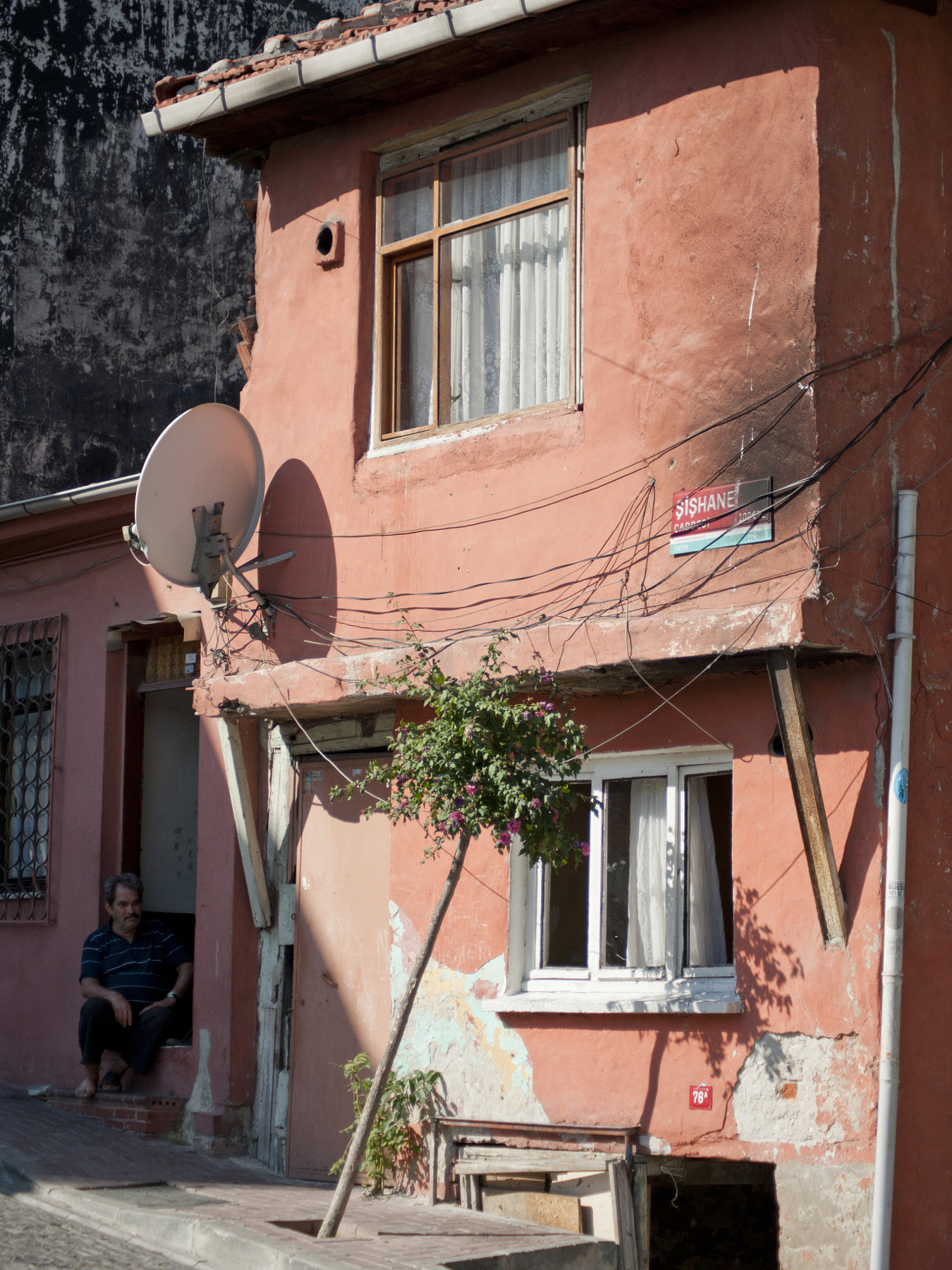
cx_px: 474
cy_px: 598
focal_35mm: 82
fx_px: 3007
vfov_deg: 23.8
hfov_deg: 18.0
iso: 200
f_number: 4.5
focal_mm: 75
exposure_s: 1/2000
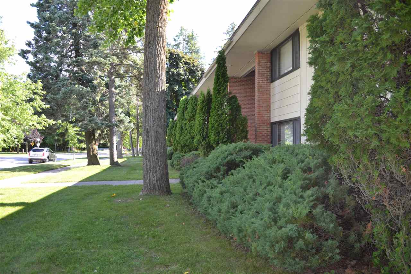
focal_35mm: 27
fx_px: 308
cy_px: 137
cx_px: 206
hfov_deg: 67.4
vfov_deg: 47.9
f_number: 4
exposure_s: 1/125
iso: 140
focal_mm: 18
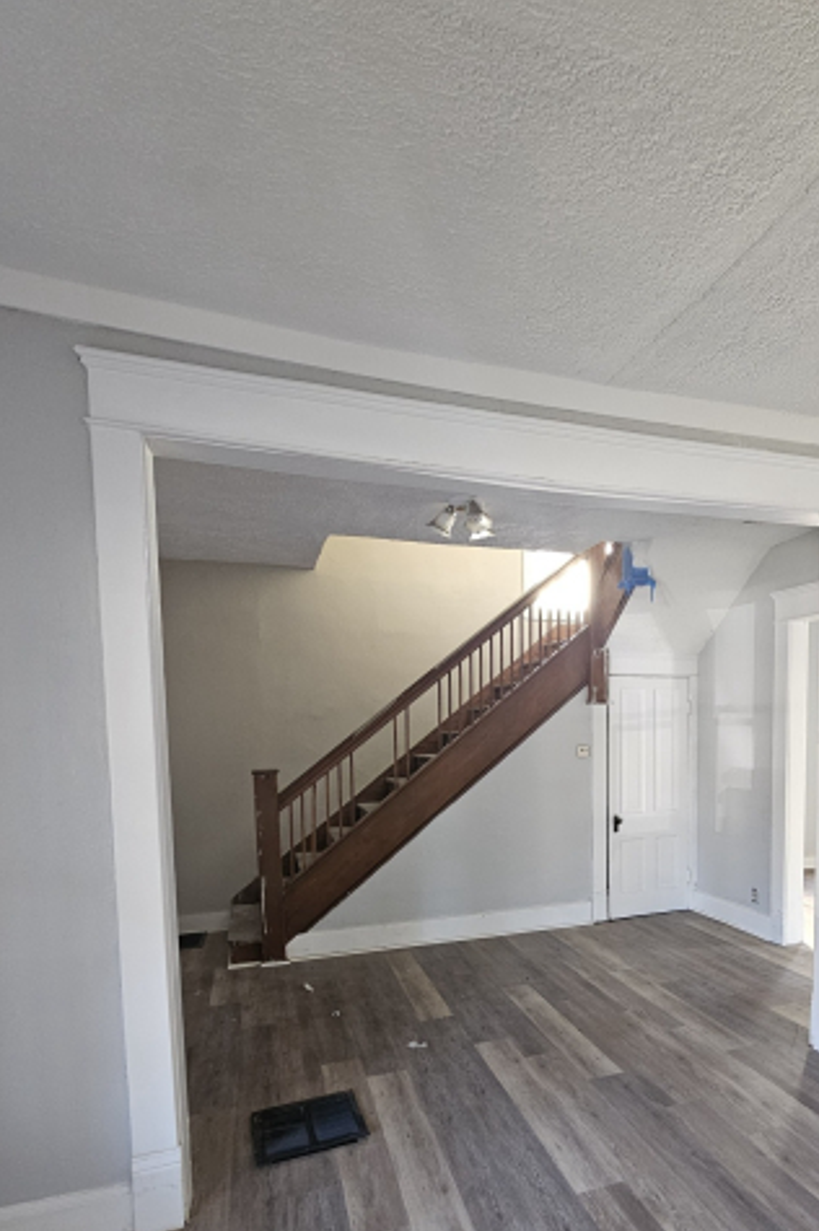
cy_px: 784
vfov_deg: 84.9
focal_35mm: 19
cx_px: 542
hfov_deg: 63.0
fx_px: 649
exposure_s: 1/30
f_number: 2.2
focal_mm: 2.2
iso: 400
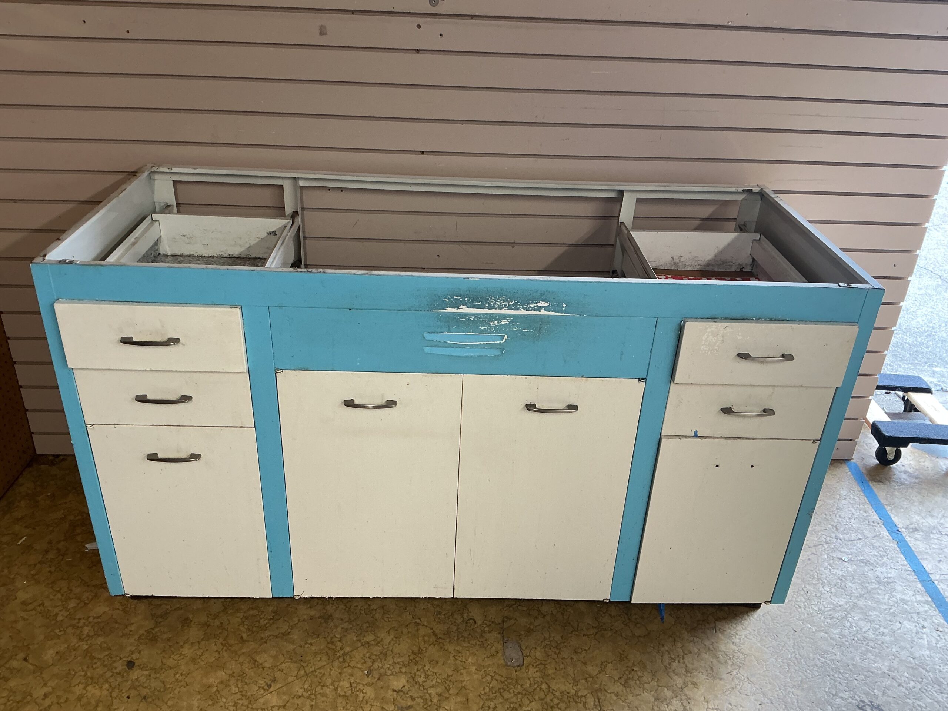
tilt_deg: -28.8
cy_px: 356
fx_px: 794
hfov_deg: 61.7
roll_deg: -2.3
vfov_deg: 48.2
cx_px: 474
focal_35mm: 29
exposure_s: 1/60
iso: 50
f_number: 1.8
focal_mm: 3
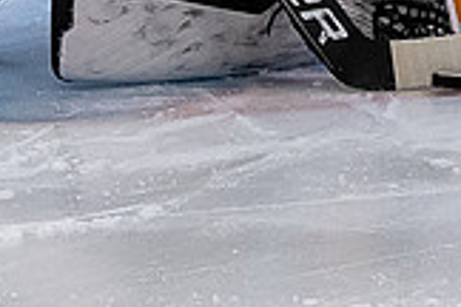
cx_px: 313
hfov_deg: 2.9
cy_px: -133
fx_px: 9206
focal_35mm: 719
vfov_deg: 1.9
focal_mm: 70
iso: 2000
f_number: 3.5
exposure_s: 1/800
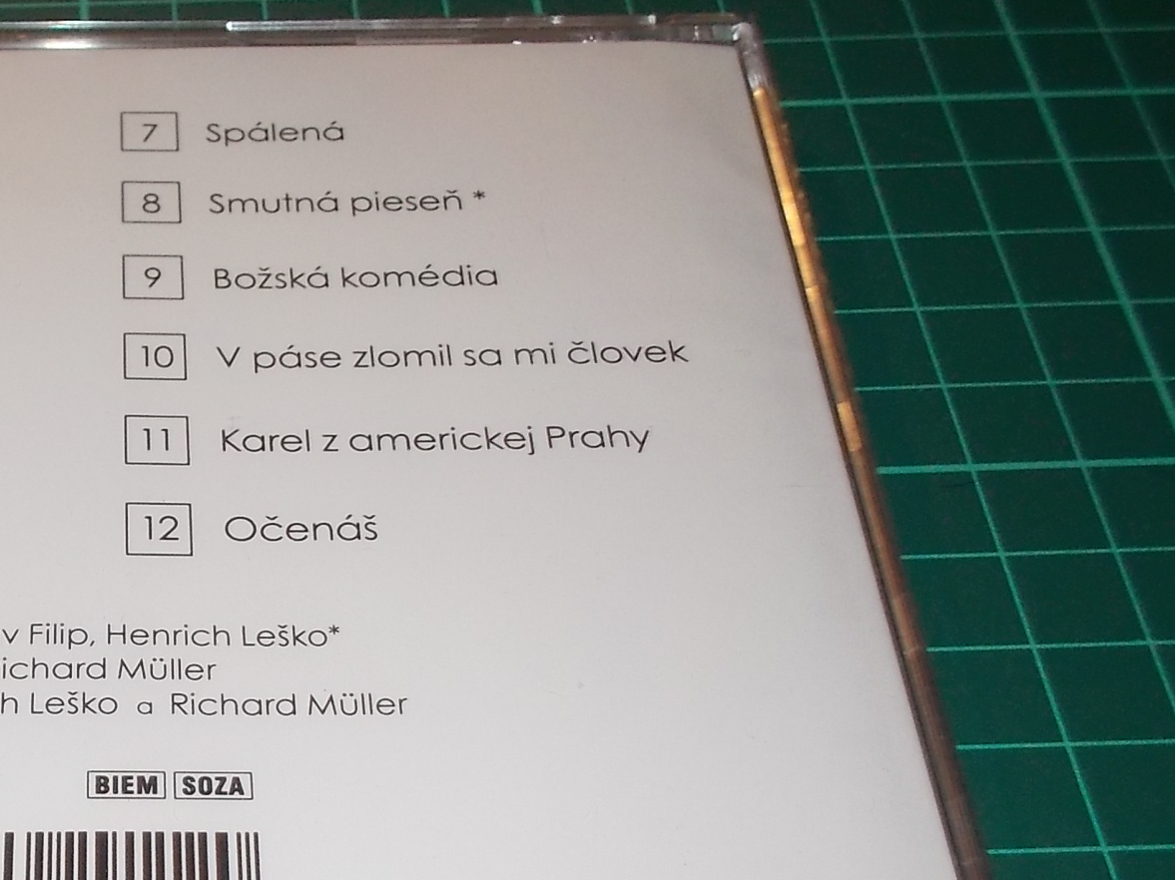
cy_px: 676
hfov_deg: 32.5
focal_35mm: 56
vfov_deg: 25.7
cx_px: 100
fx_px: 1900
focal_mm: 4.1
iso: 200
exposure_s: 1/30
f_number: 3.3
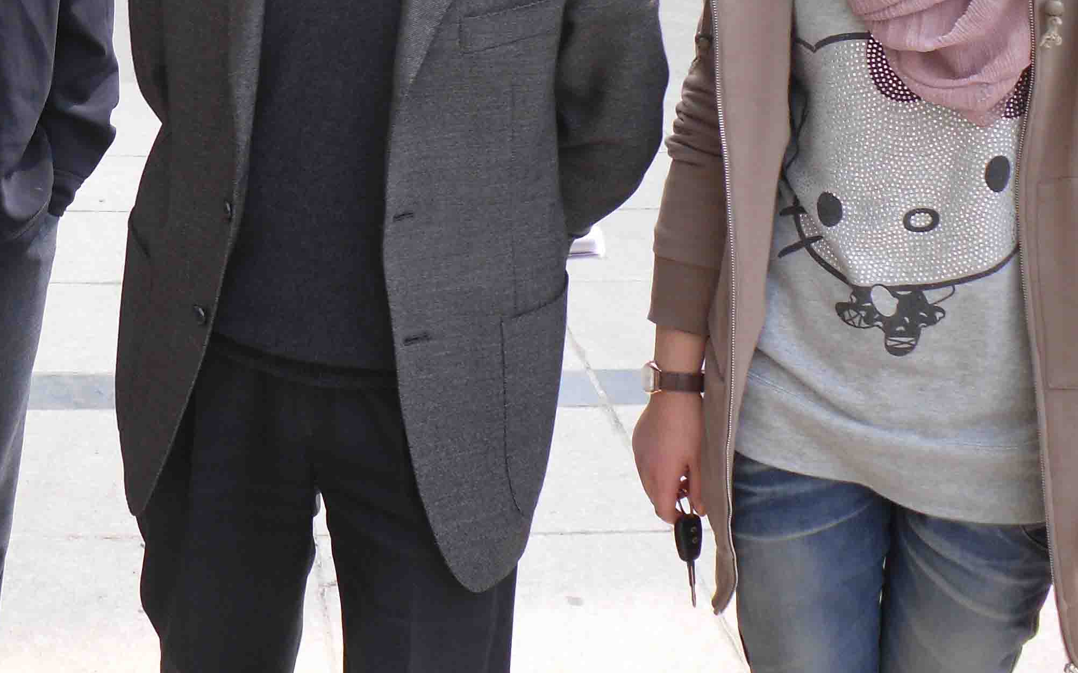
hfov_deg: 27.3
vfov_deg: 16.9
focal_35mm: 74
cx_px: 202
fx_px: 2174
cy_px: -115
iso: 80
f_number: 3
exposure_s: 1/215
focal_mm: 6.3
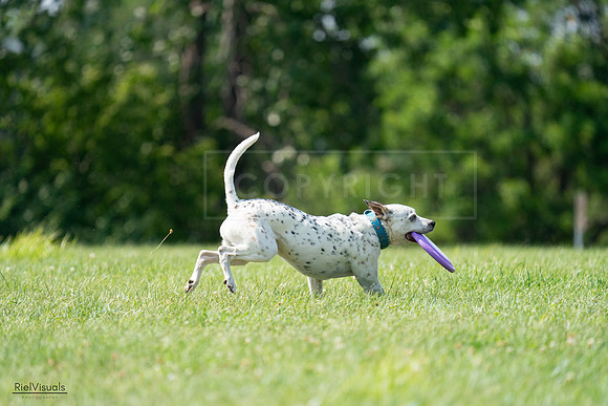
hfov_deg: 4.8
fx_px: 7314
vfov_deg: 3.2
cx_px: 304
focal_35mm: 433
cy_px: 203
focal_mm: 433
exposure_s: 1/4000
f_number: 6.3
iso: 1000
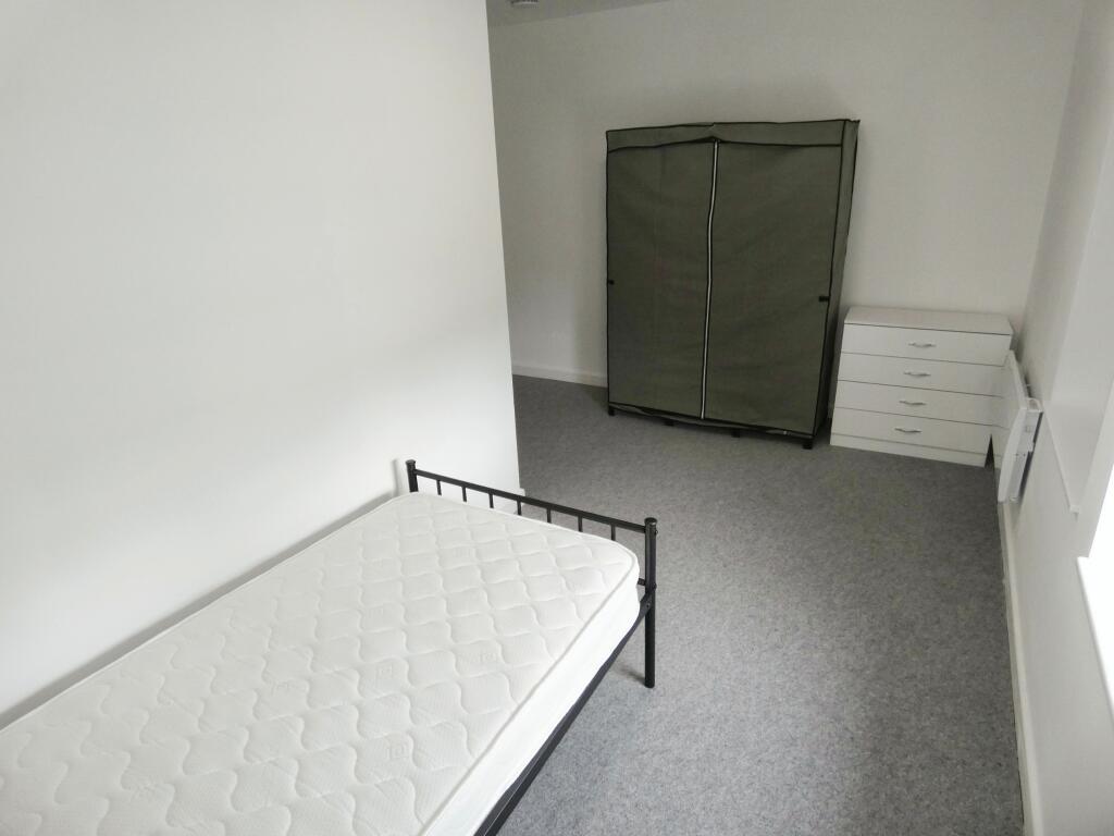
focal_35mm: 20
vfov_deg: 66.0
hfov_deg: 81.7
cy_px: 418
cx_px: 557
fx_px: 644
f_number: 2.8
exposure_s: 1/60
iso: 100
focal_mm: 3.6
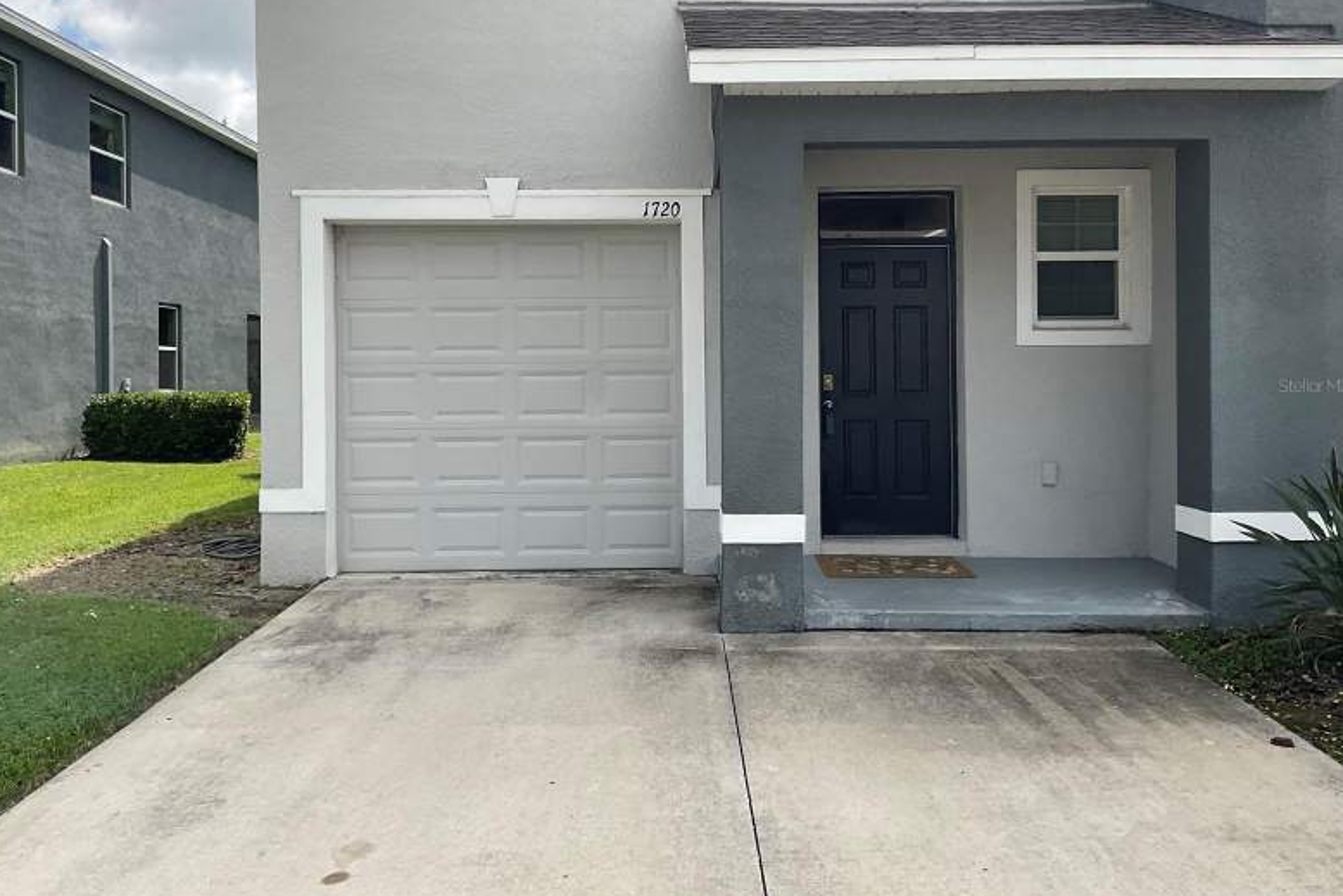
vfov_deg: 42.2
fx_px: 1157
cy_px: 385
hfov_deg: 60.3
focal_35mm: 31
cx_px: 670
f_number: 1.8
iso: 16
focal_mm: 3
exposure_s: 1/1534
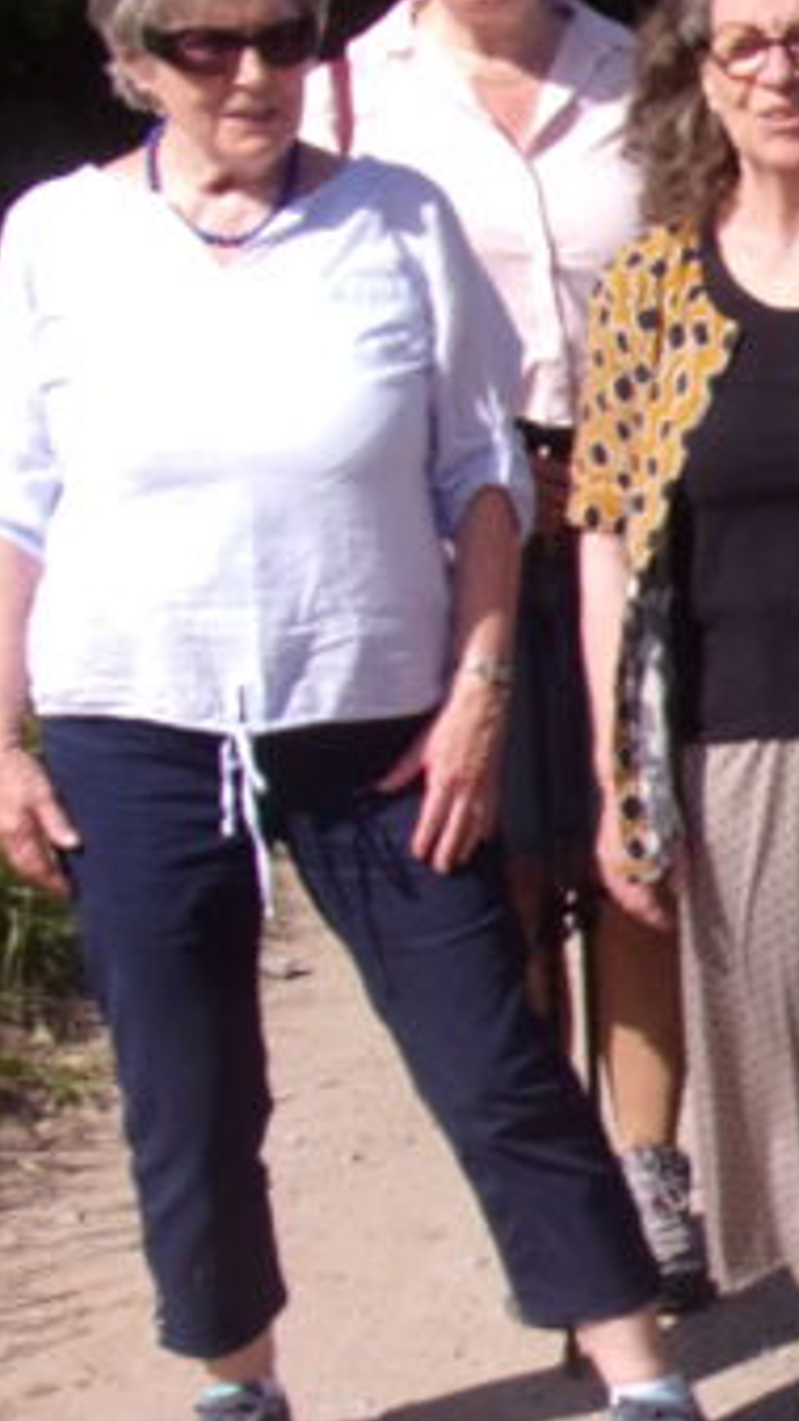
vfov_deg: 25.0
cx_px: 1463
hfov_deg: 12.8
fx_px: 3203
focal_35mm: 85
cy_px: 635
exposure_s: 1/900
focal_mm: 5.9
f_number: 3.7
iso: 80
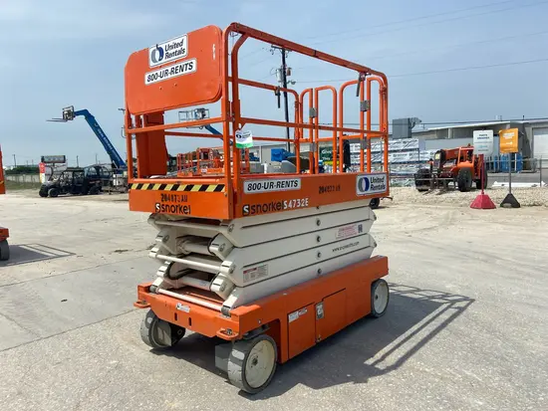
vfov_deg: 53.1
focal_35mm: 26
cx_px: 274
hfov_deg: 67.3
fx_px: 412
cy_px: 206
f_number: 1.8
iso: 32
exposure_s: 1/5025
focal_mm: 4.25
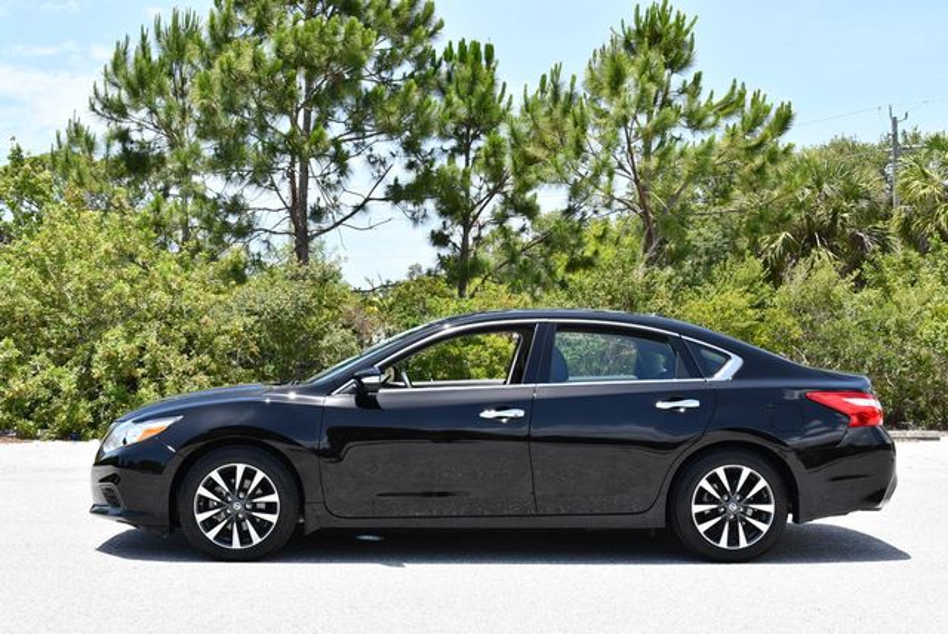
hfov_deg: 41.1
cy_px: 317
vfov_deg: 28.1
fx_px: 1265
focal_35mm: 48
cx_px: 474
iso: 180
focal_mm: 24
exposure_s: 1/250
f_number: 8
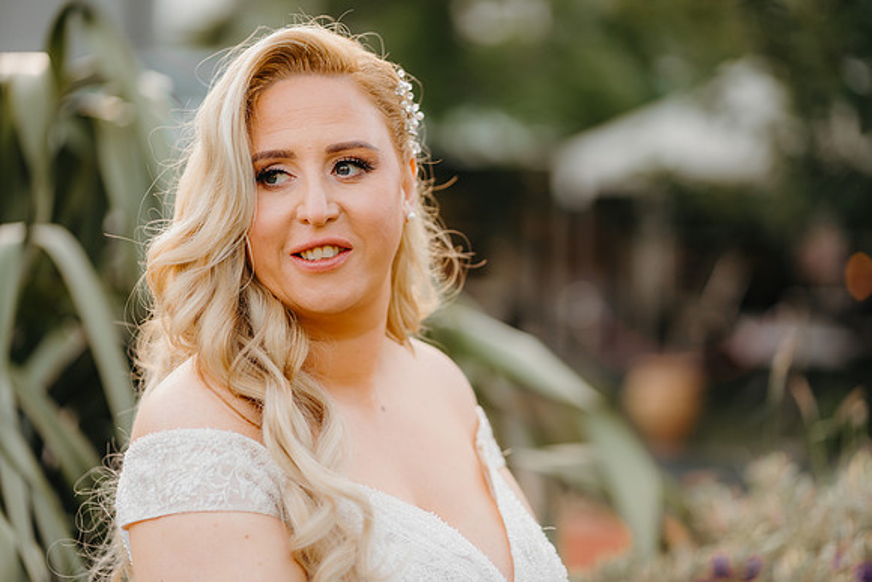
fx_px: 2092
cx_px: 436
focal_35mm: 86
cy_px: 291
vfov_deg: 15.8
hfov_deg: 23.6
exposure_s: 1/250
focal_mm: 85
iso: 100
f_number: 2
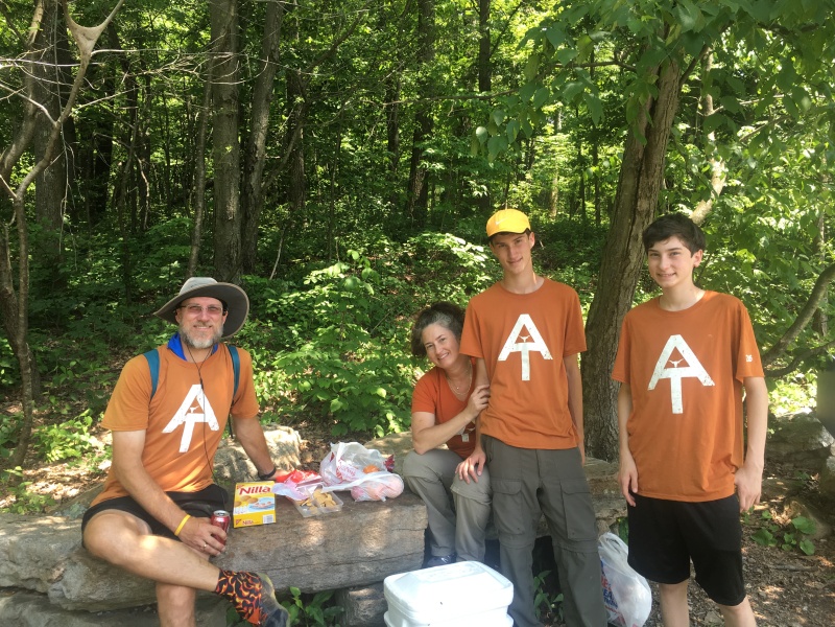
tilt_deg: -1.7
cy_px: 314
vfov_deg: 48.2
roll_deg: +0.6
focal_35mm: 29
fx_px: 700
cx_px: 418
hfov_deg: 61.7
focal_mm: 4.15
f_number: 2.2
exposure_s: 1/120
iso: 25
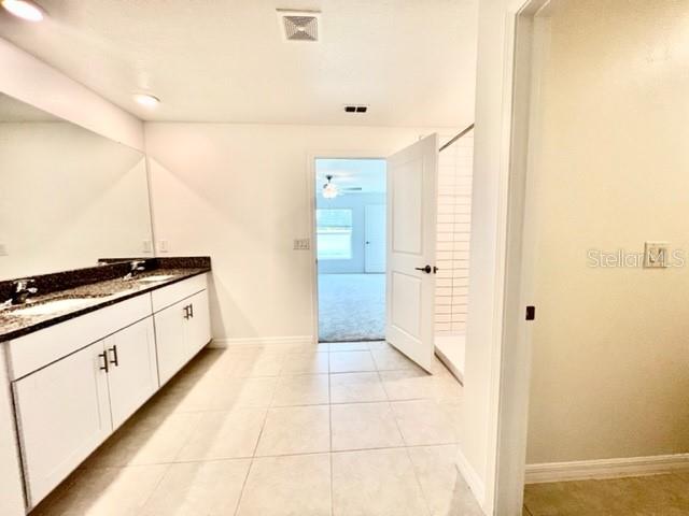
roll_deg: +0.1
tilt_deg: -5.1
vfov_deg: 89.9
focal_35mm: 13
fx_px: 259
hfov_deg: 106.2
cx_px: 344
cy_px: 258
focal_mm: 1.57
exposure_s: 1/122
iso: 100
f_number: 1.8
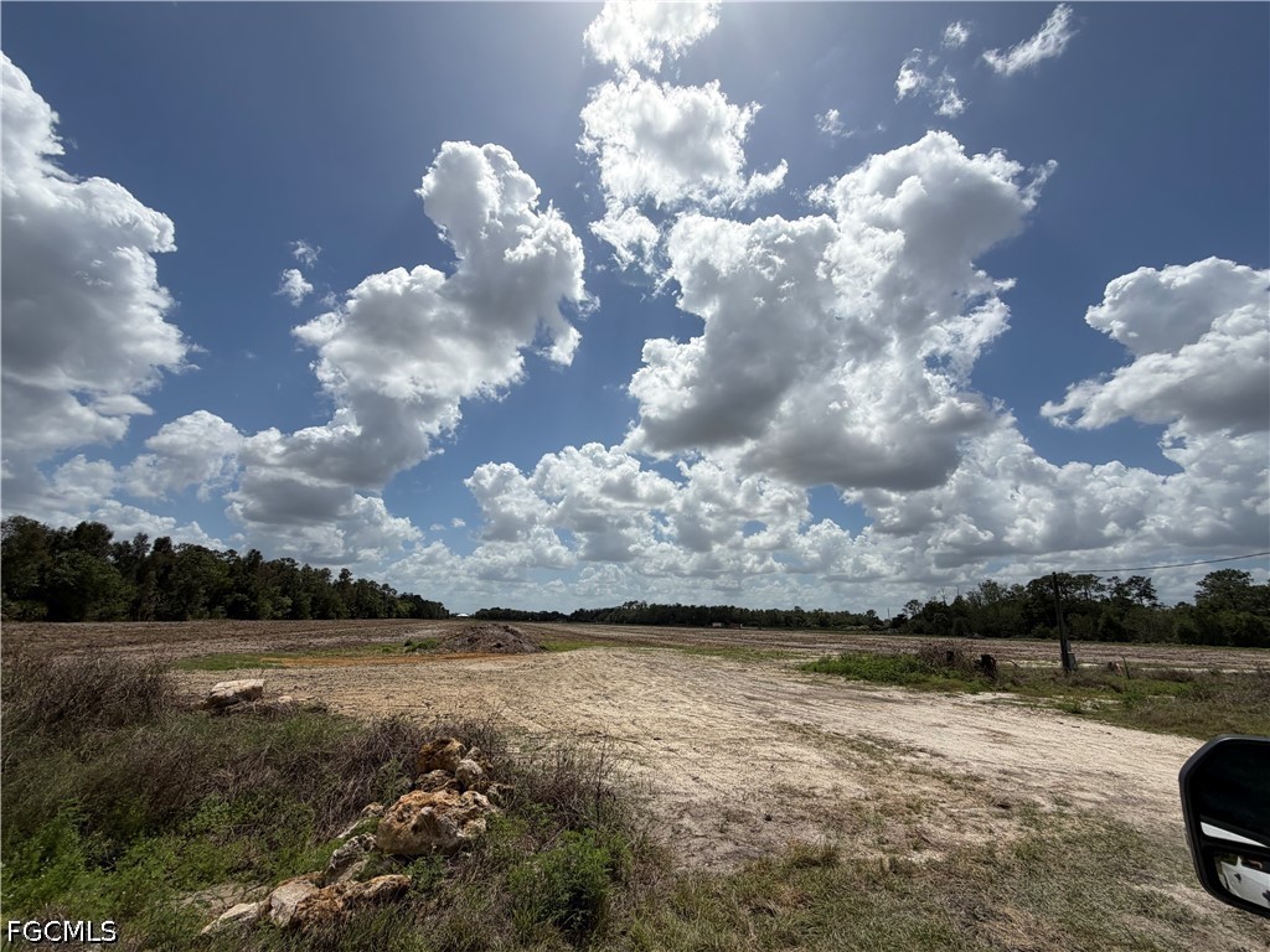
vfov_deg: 85.7
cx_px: 635
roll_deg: -2.2
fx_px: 514
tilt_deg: +16.8
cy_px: 476
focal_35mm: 14
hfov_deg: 102.1
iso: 20
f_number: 2.2
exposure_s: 1/2506
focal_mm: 2.22
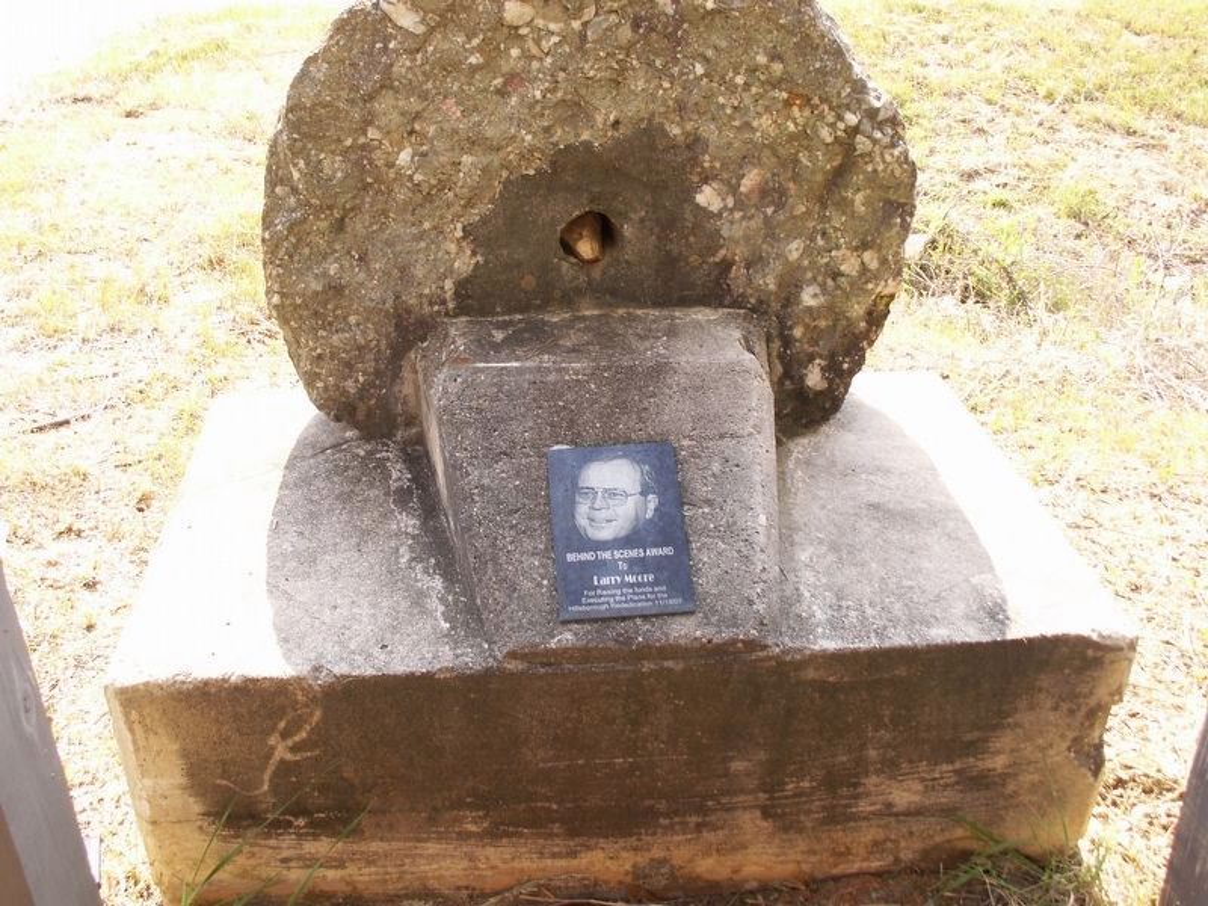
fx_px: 1221
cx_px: 604
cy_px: 453
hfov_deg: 52.6
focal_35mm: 35
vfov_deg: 40.7
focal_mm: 5.86
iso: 50
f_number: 4
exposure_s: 1/80
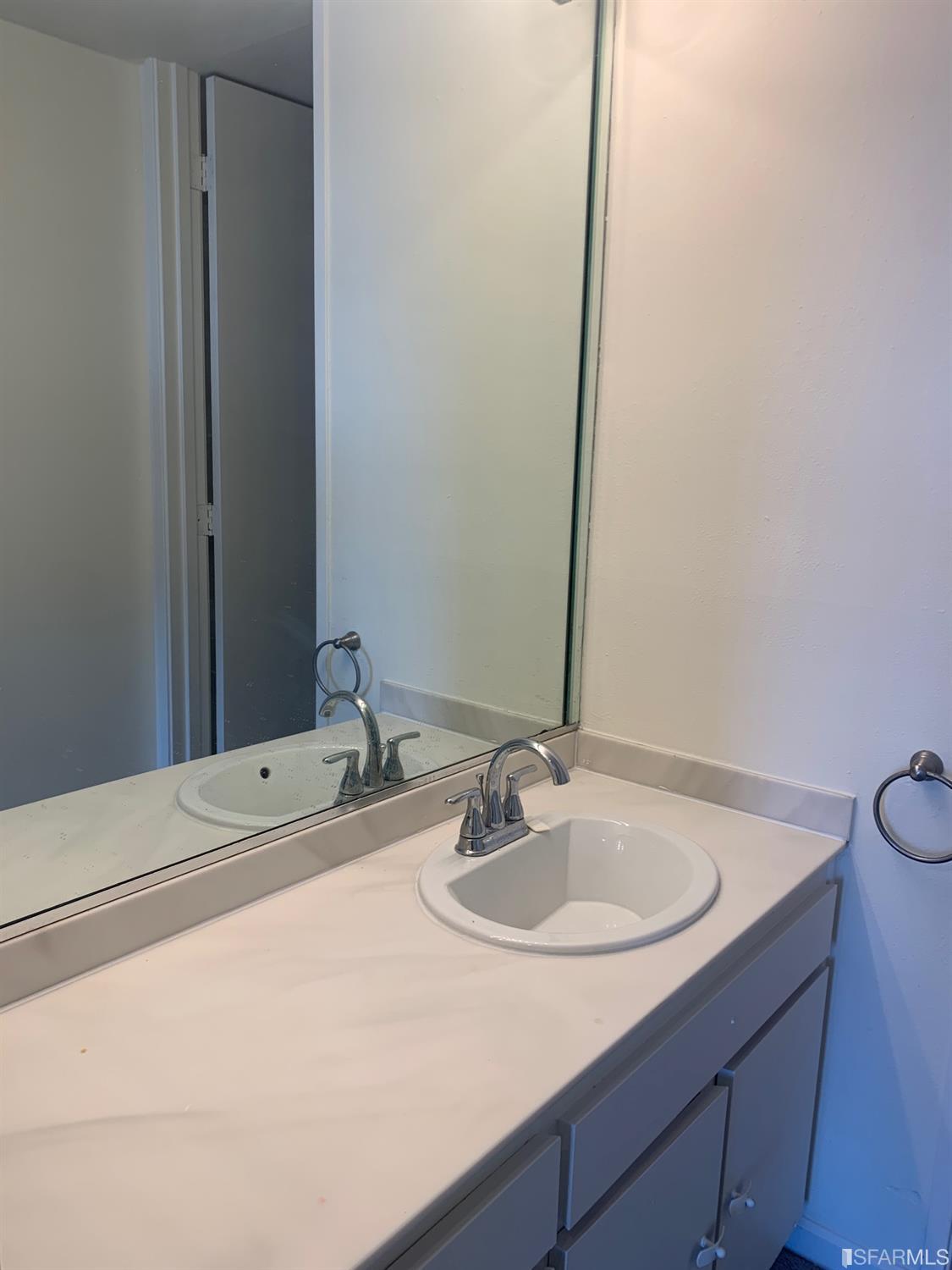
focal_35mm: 26
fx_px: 953
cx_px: 476
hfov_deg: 53.1
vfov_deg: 67.3
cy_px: 635
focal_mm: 4.25
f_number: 1.8
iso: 32
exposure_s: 1/120
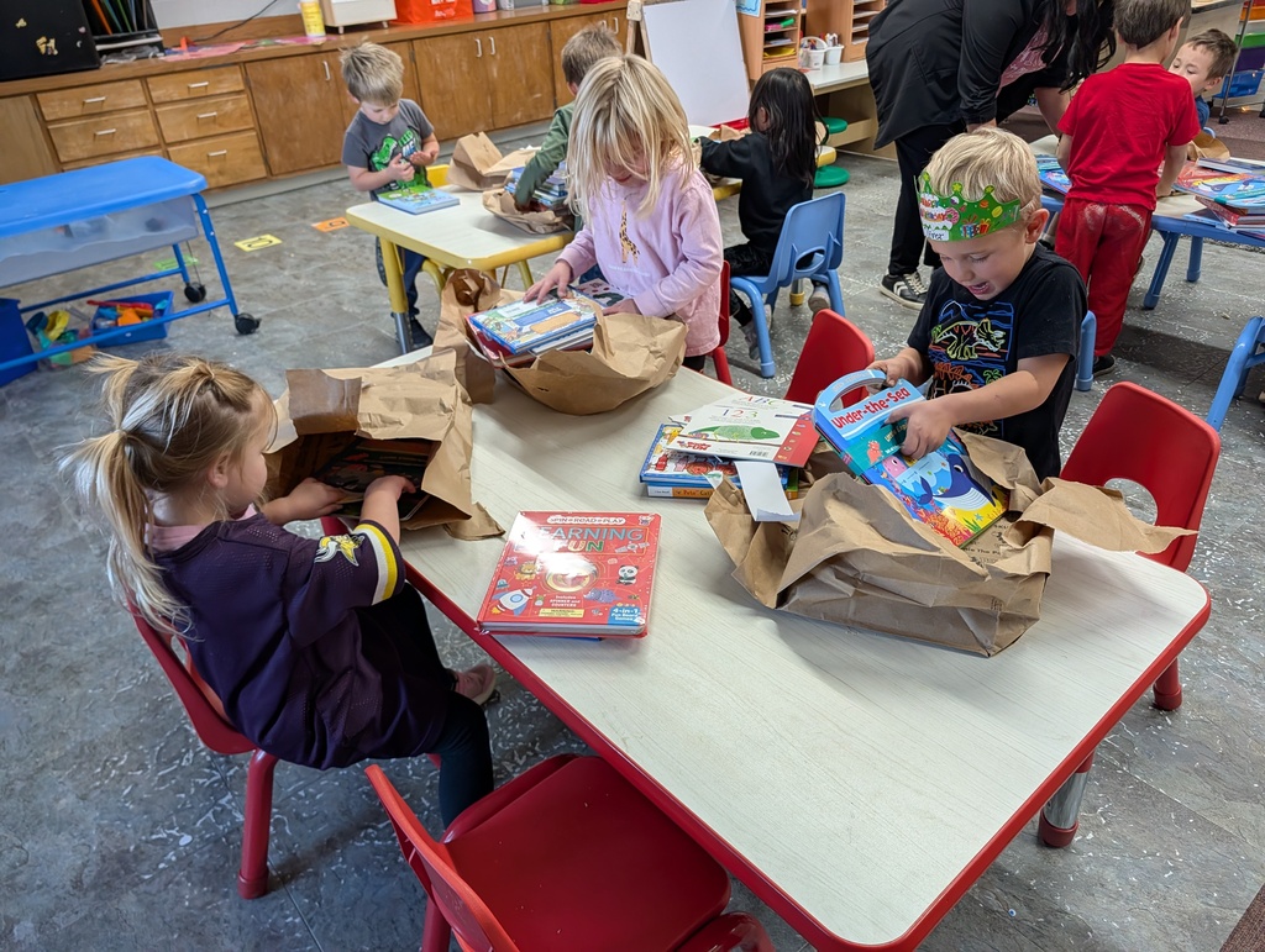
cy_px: 476
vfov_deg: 56.9
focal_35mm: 24
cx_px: 632
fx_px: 878
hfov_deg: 71.5
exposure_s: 1/120
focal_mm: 6.9
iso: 338
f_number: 1.68
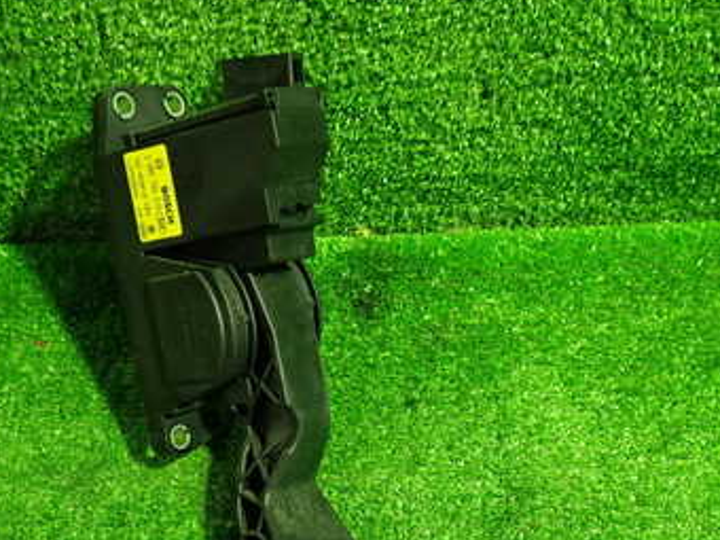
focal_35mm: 53
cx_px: 373
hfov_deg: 36.2
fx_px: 1102
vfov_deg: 27.1
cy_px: 411
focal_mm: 5.4
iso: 400
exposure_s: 1/30
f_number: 2.3
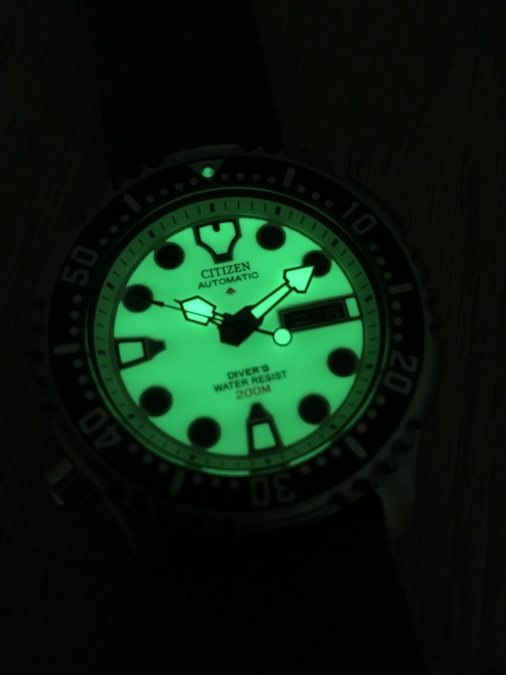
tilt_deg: -72.0
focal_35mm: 29
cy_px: 338
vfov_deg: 61.7
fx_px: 565
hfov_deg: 48.2
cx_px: 253
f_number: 2.2
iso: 500
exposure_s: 1/17
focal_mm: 4.15
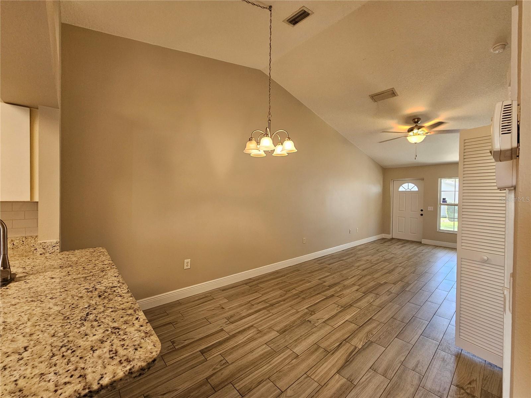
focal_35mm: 13
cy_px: 199
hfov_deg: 106.2
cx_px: 266
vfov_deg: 89.9
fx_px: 199
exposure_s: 1/60
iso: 200
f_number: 2.2
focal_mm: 2.2
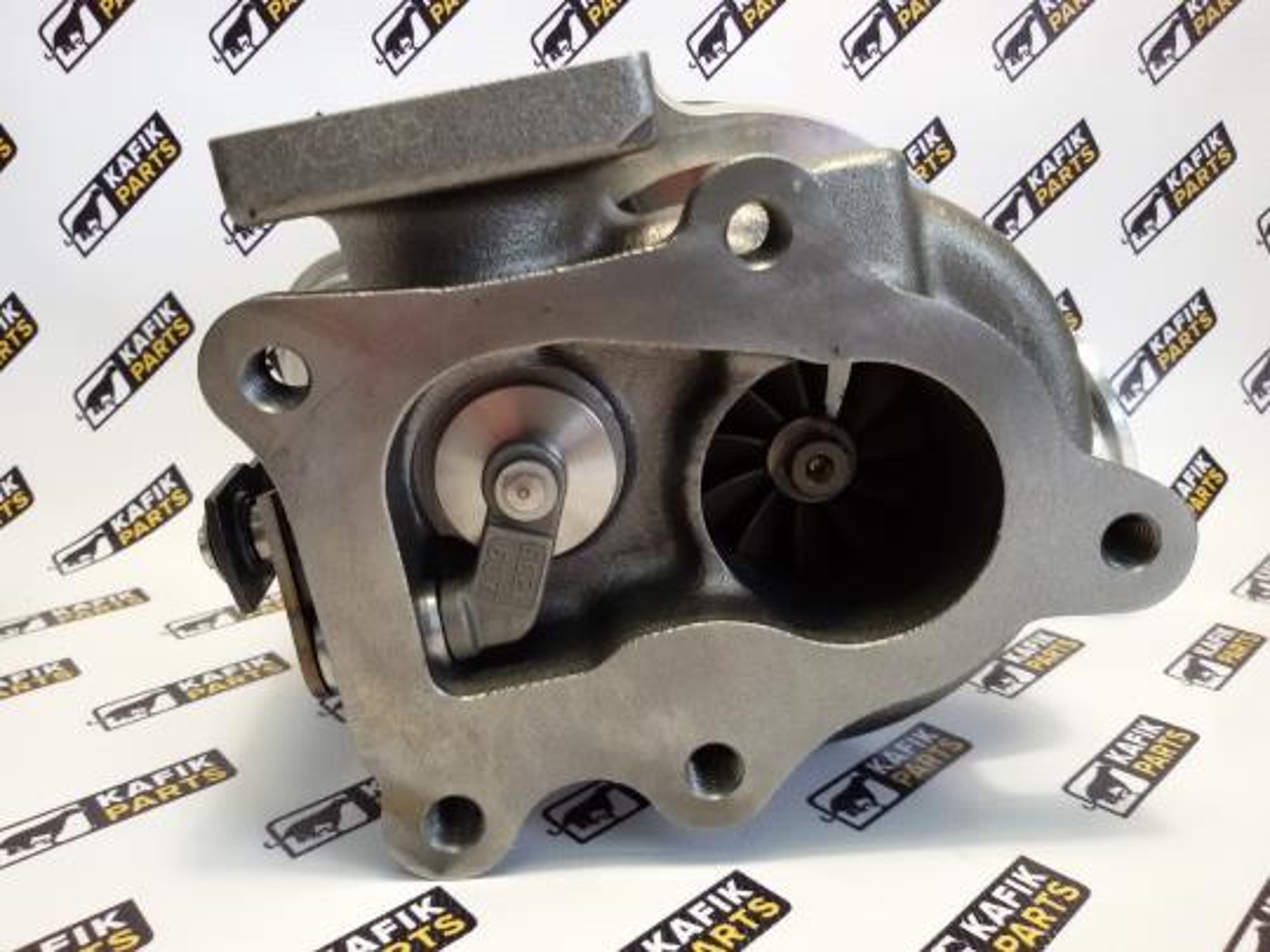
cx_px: 635
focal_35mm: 31
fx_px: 1137
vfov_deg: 45.4
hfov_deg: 58.4
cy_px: 476
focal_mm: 2.93
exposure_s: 1/33
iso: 125
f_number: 2.4
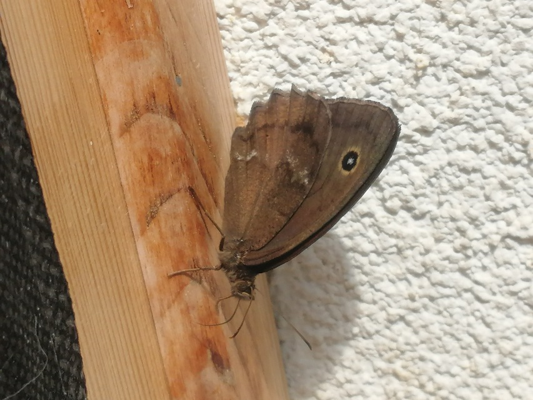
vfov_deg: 14.5
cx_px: 266
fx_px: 1571
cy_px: 200
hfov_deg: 19.3
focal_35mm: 102
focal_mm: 3.95
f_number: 1.8
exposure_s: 1/1335
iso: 50
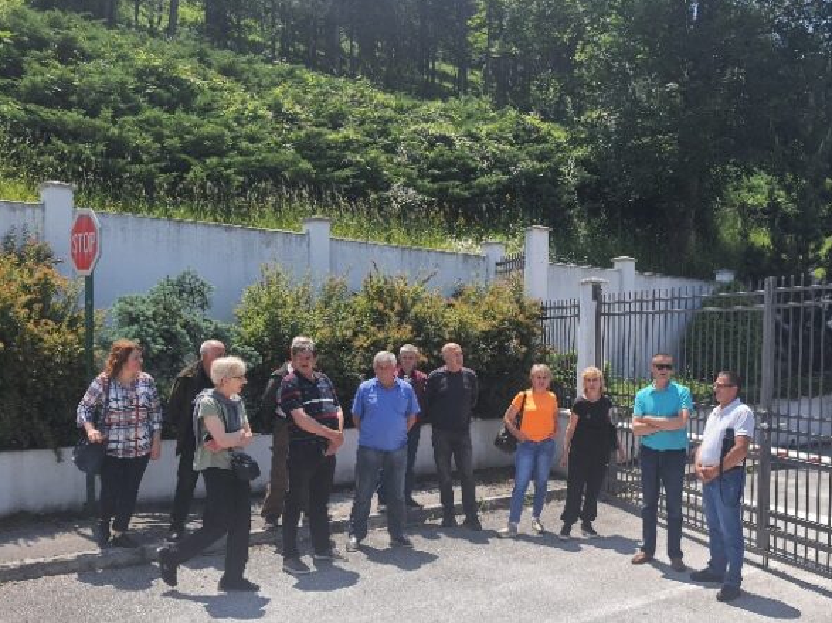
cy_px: 377
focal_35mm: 34
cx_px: 543
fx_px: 817
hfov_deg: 53.1
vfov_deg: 41.6
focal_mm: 4.32
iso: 50
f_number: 1.7
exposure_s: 1/2000
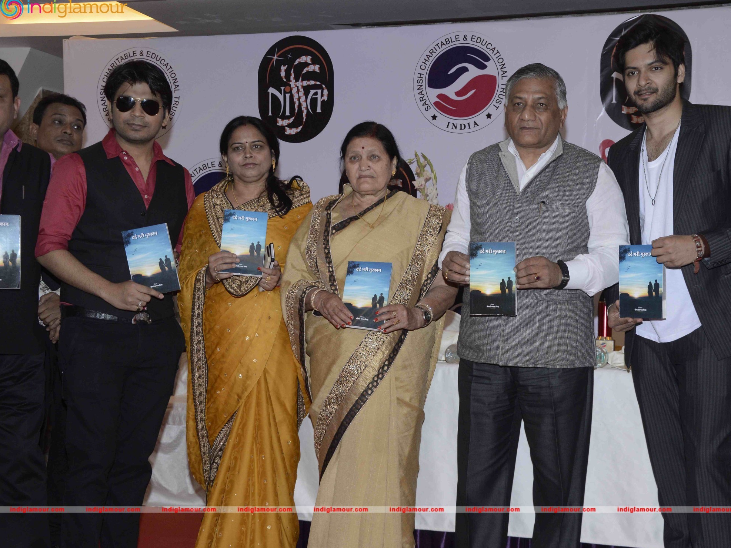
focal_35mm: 56
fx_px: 1182
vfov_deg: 26.1
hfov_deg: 34.3
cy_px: 272
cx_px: 416
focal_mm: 34
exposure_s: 1/160
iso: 800
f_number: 7.1
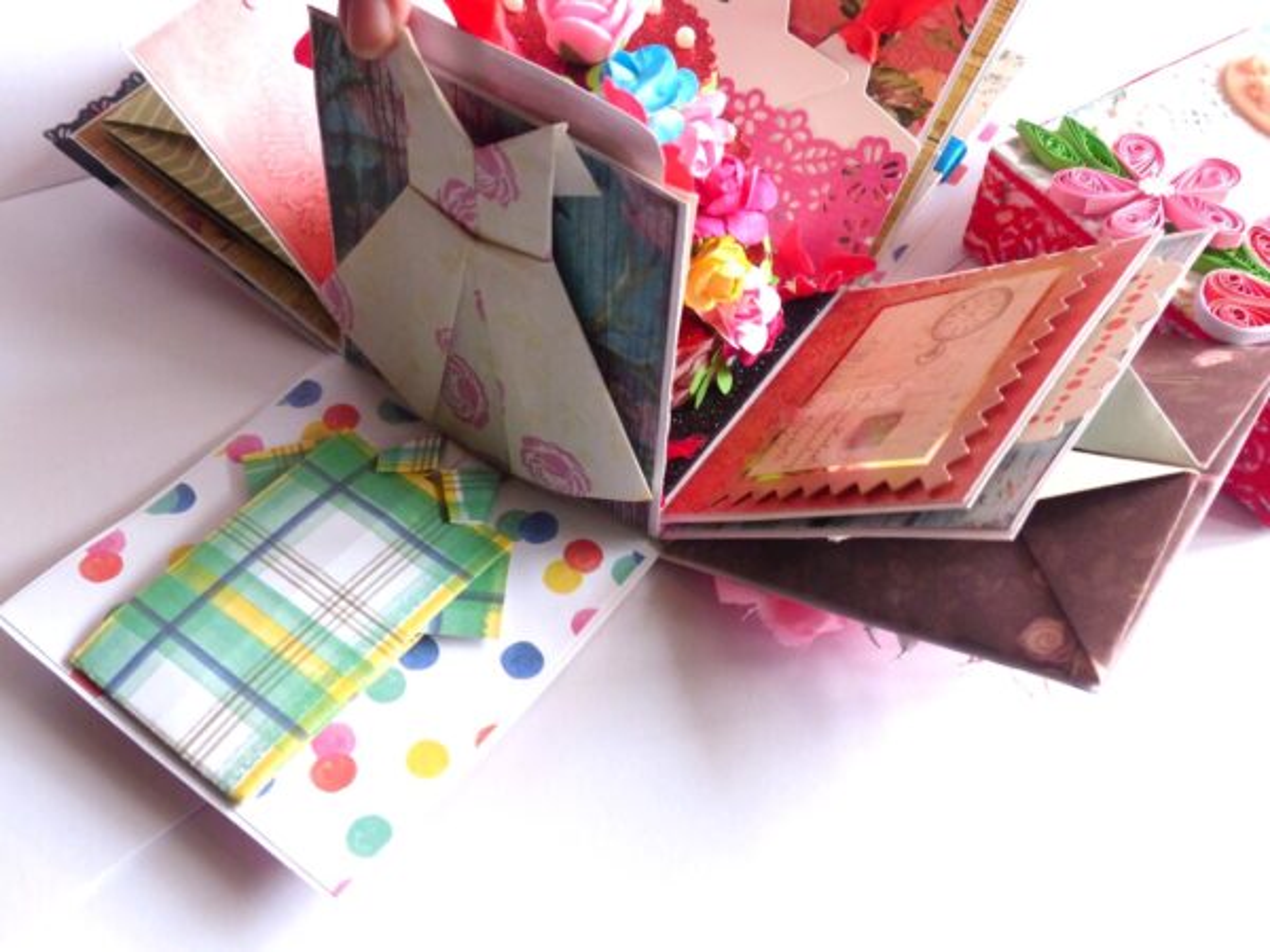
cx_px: 635
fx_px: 1247
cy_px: 476
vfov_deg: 41.8
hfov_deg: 54.0
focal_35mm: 34
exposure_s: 1/125
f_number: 2.8
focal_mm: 6
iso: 320
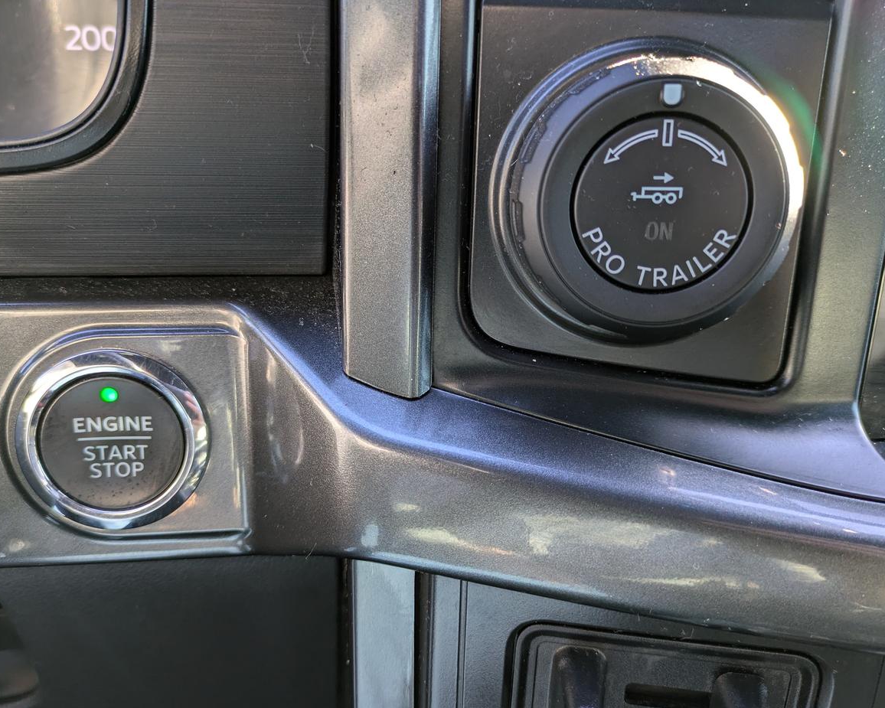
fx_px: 707
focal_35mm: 27
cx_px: 433
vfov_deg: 53.2
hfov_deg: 64.1
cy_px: 367
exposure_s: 1/50
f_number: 1.89
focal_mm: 5.43
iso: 99
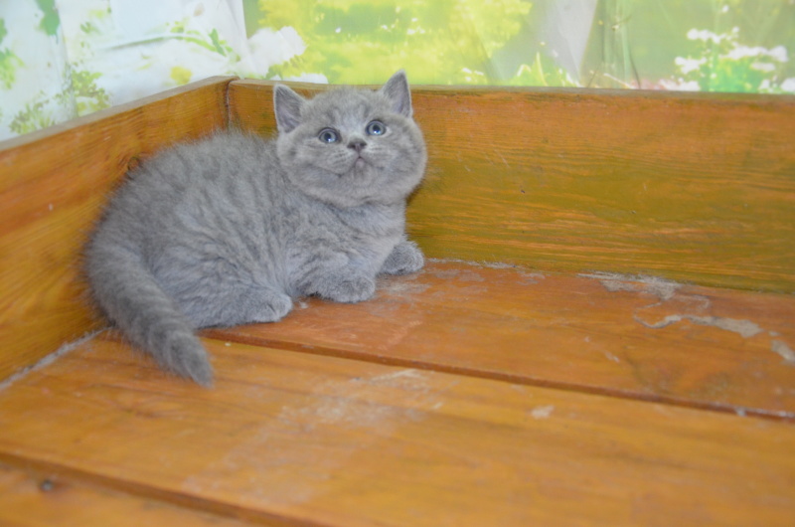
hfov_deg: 41.2
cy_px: 264
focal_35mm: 48
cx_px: 398
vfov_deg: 28.0
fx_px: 1058
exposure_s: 1/60
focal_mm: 32
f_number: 4.2
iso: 1600
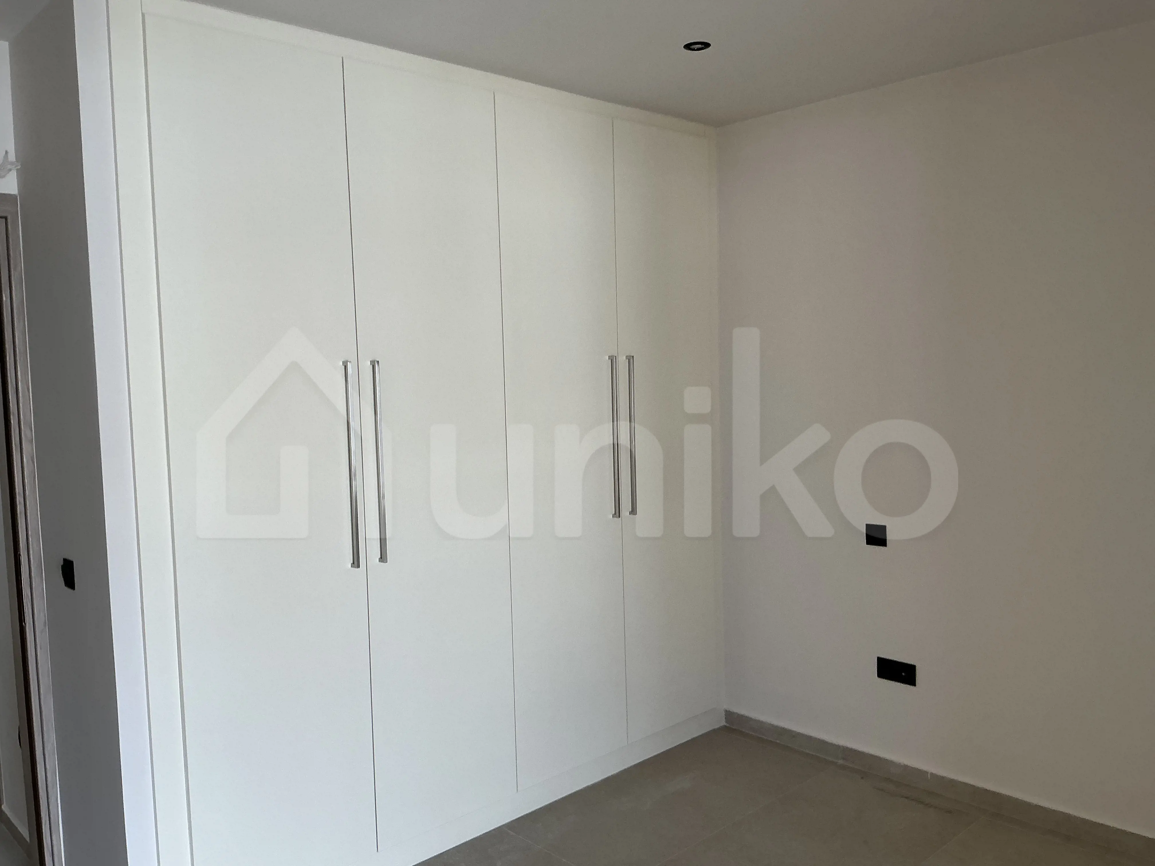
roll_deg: +2.0
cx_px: 578
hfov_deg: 63.4
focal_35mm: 28
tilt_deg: -3.2
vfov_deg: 49.7
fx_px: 934
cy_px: 433
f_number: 1.8
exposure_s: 1/100
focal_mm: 3
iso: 40
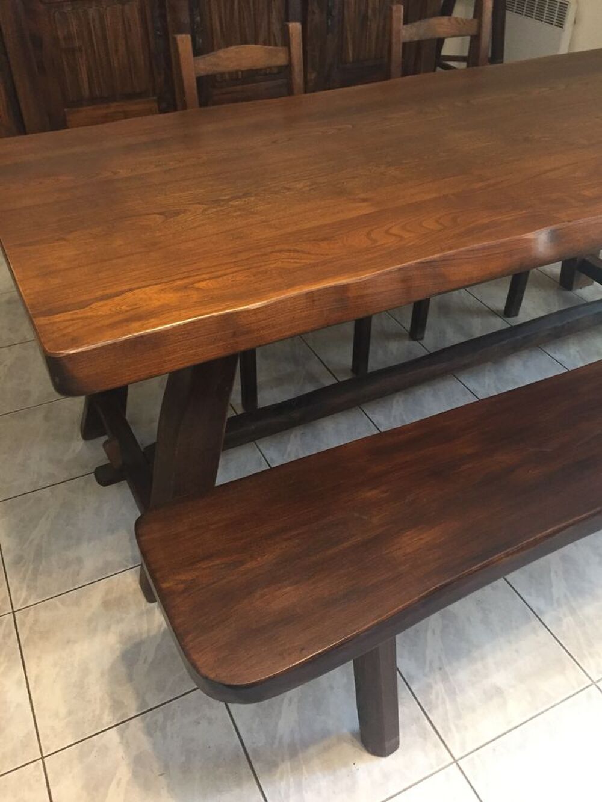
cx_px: 301
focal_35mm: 29
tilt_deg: -39.9
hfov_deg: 48.2
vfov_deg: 61.7
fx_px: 672
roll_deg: -0.3
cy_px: 401
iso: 250
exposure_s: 1/33
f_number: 2.2
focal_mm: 4.15
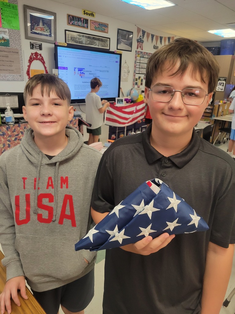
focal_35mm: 26
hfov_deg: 53.1
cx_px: 118
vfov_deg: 67.3
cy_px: 157
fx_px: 235
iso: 320
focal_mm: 5.4
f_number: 1.8
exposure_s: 1/120
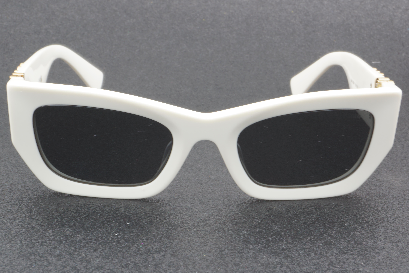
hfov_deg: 24.6
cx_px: 204
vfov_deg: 16.6
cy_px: 136
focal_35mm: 82
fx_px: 937
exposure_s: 1.3
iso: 100
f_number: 32
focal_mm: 55
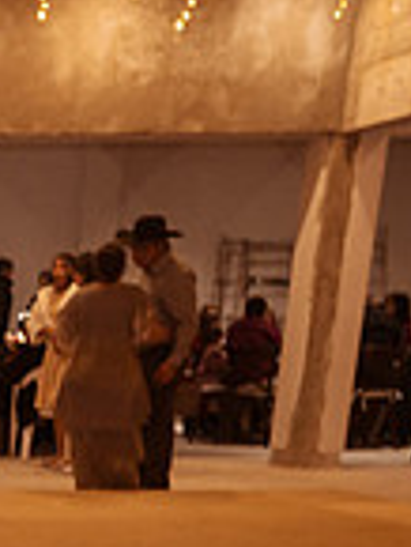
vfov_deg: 22.8
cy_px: 696
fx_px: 1217
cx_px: -449
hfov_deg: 15.0
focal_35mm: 77
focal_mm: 20
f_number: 5
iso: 1600
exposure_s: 1/40
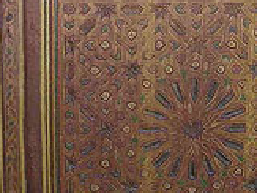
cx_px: 197
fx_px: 898
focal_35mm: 121
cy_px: -117
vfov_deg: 11.6
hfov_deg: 16.2
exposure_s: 1/30
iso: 100
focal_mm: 5.8
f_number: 2.8
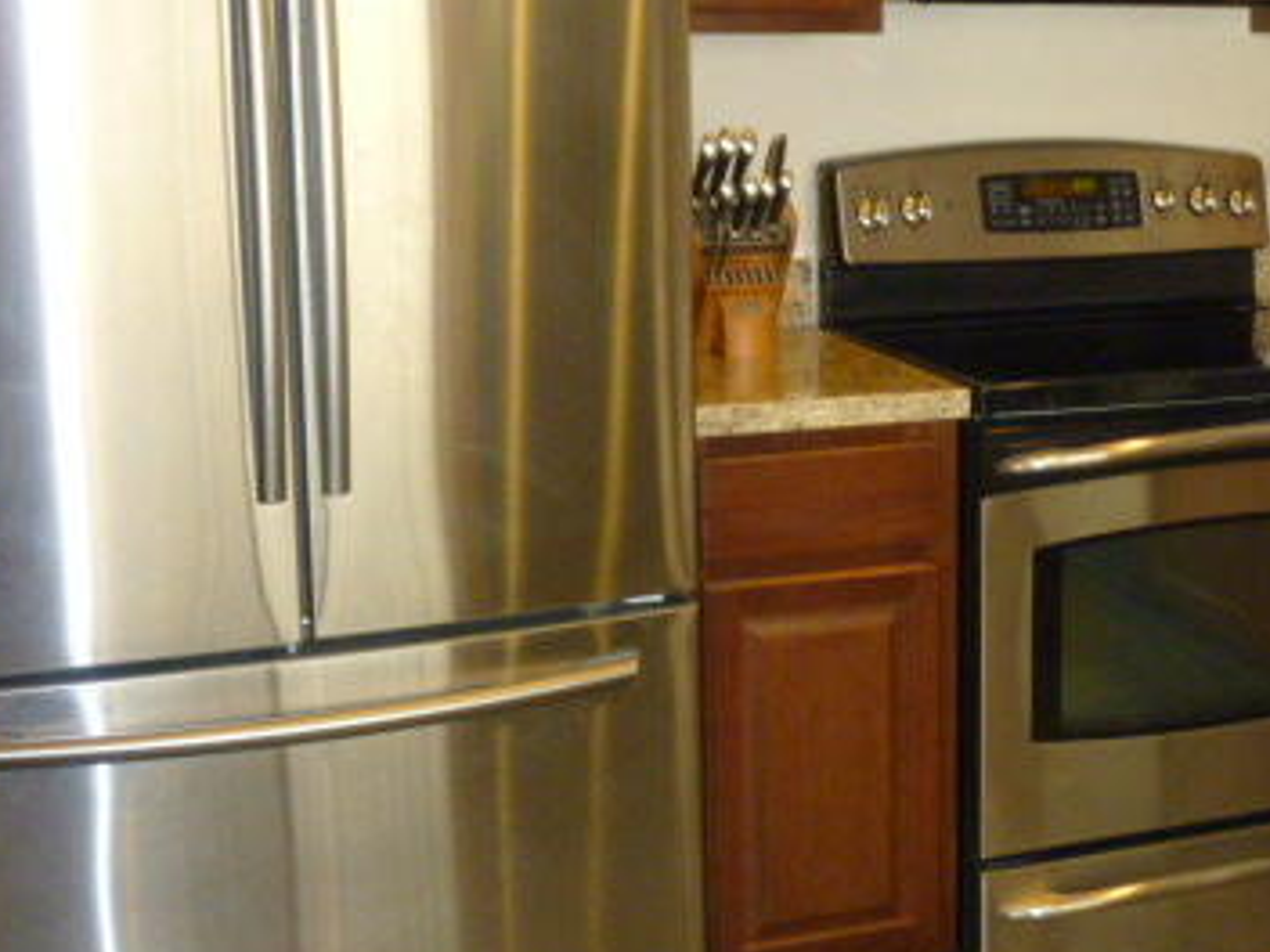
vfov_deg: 24.3
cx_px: 1050
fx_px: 2201
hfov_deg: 31.2
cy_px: 335
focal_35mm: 60
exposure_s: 1/30
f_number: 3.7
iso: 320
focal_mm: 5.9
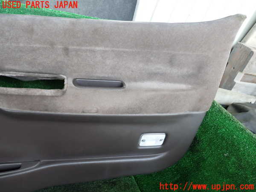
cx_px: 128
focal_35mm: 30
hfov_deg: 60.0
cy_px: 96
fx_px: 222
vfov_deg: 46.8
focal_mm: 5.4
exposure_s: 1/60
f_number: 2.3
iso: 200
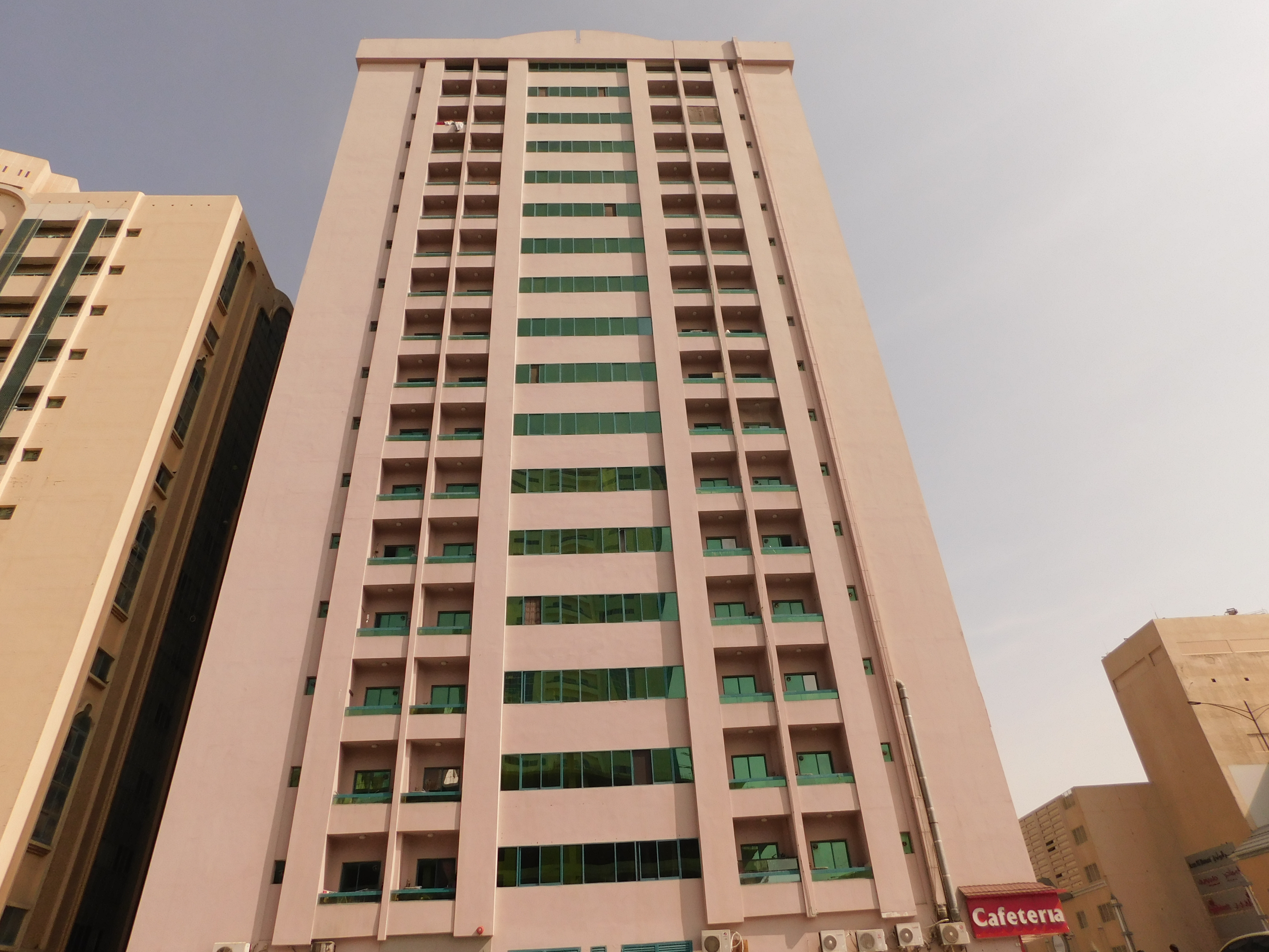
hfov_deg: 73.9
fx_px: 843
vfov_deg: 58.9
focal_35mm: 23
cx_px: 634
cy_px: 476
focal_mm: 4
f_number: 6
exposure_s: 1/640
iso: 125
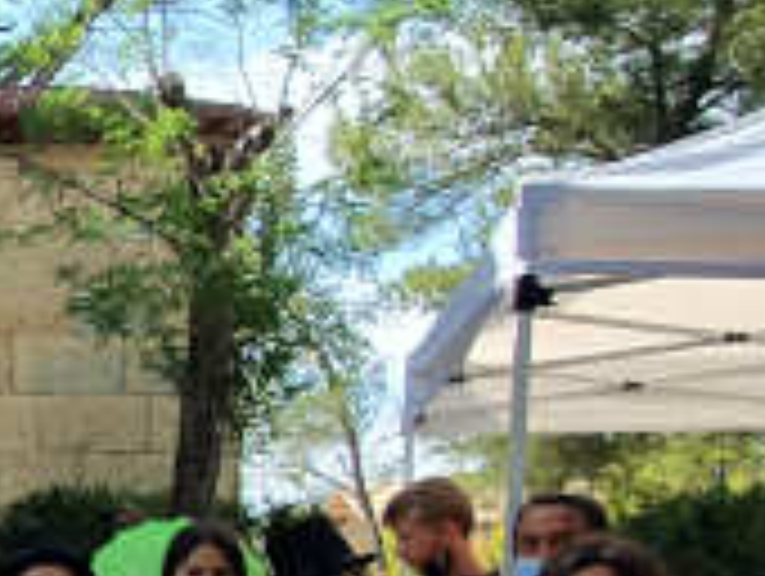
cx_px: -378
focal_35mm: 61
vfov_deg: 23.0
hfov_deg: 24.6
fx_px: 1350
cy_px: 594
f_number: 2.2
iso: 50
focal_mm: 1.8
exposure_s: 1/456
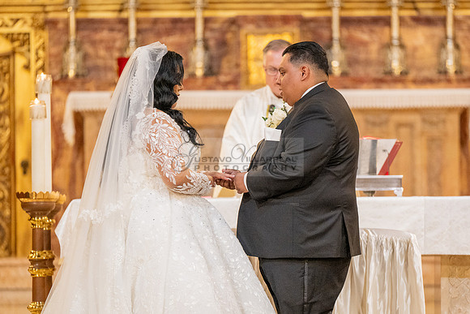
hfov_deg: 7.7
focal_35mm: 267
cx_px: 283
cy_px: 181
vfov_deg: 5.2
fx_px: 3480
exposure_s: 1/160
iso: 2000
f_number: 2.8
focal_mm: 200
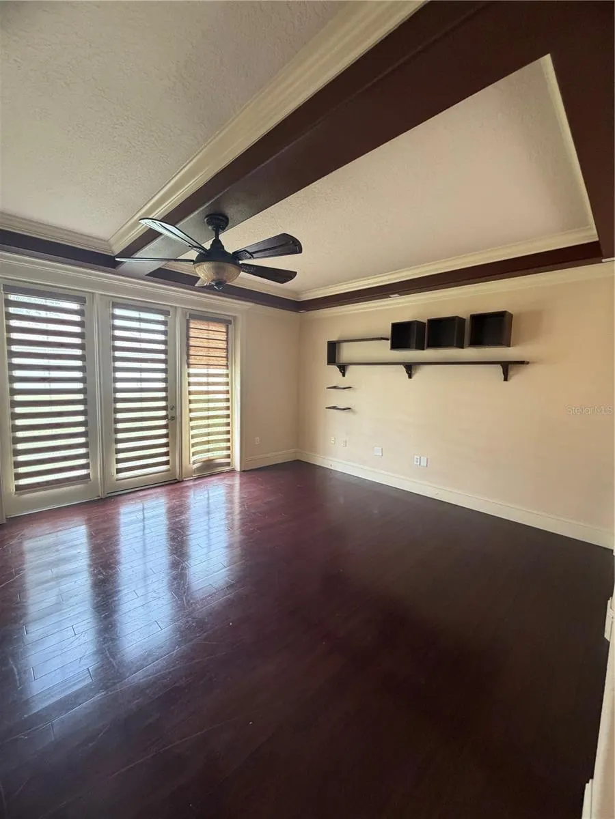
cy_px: 410
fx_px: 332
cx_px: 308
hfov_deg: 85.7
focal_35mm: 14
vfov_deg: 102.1
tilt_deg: -5.2
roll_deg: -2.9
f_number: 2.2
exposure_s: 1/88
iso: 320
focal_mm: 2.22
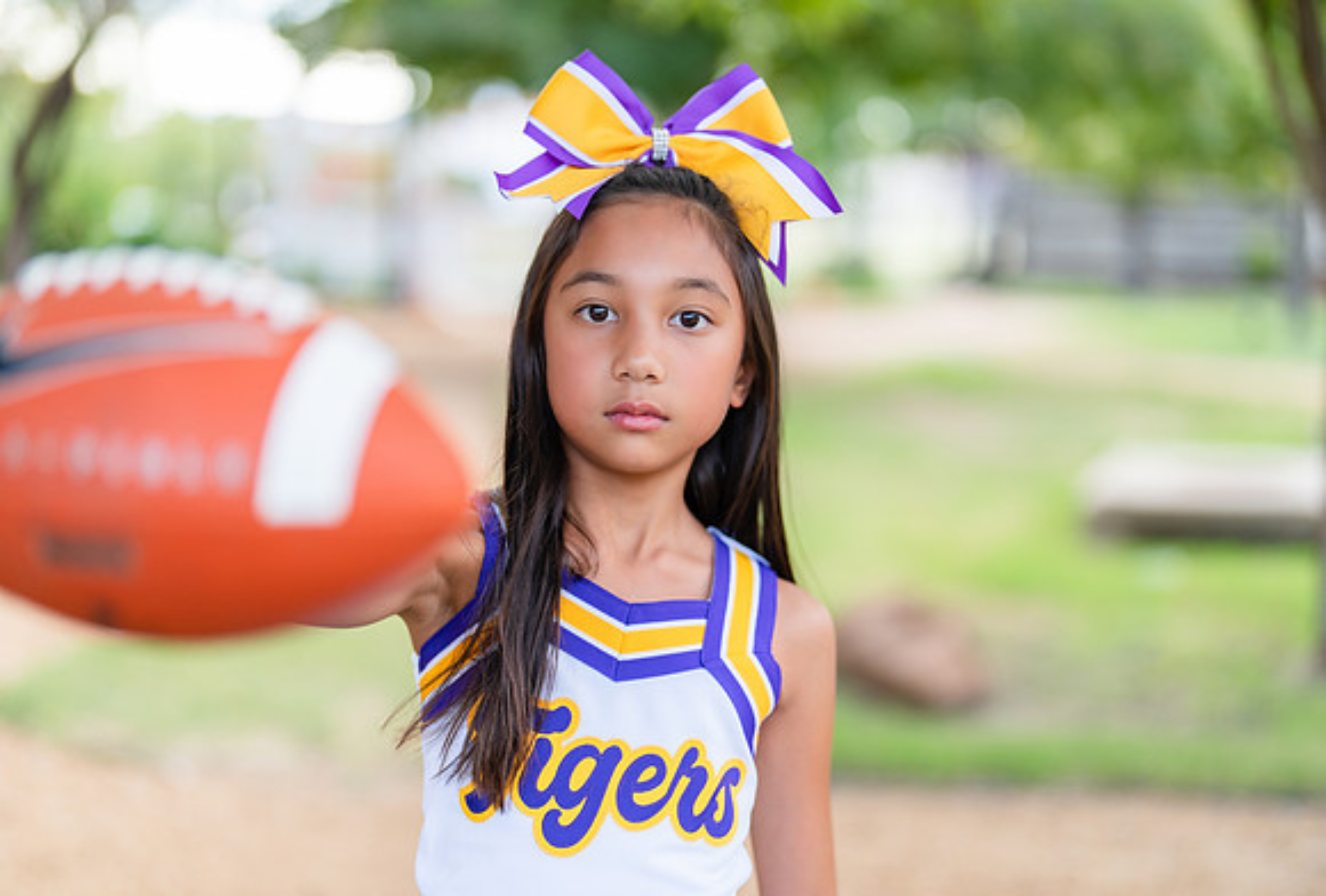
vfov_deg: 24.7
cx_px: 672
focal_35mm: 55
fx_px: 2045
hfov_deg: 35.9
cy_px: 476
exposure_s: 1/400
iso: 100
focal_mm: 50
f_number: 1.2
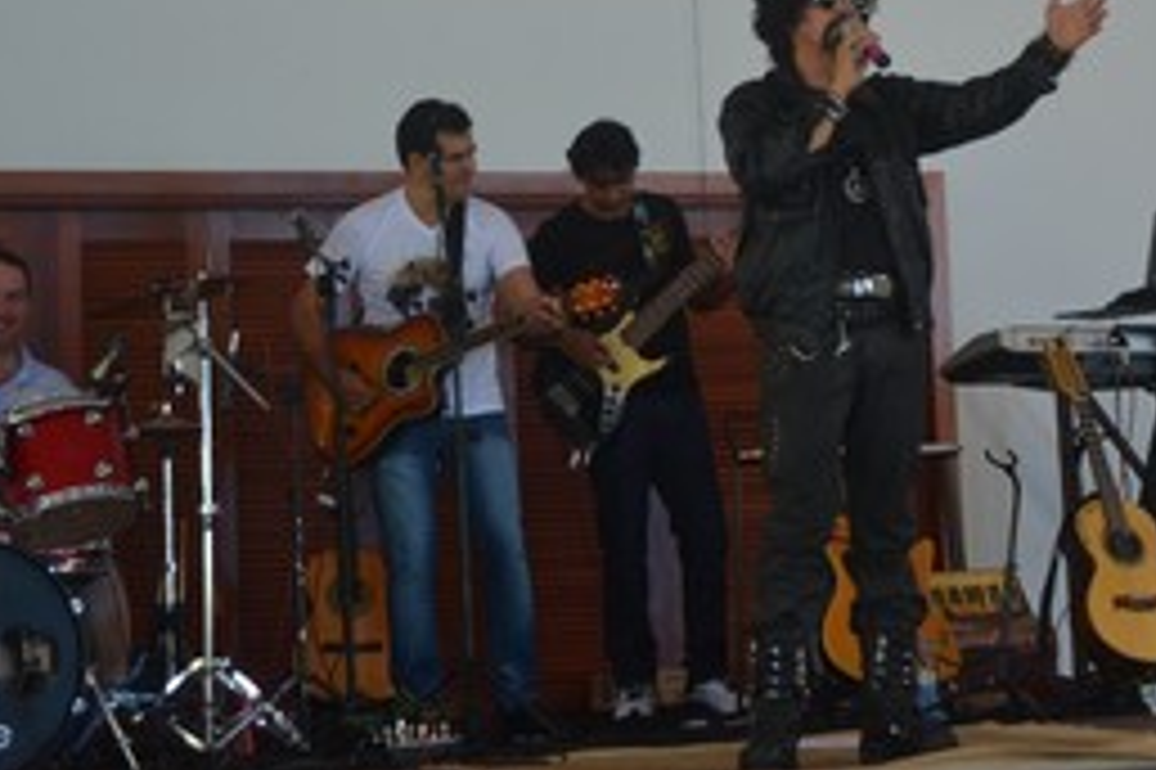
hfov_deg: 22.0
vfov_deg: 14.7
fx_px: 2948
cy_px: 108
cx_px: 855
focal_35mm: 92
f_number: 4.2
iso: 800
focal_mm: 35
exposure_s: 1/60
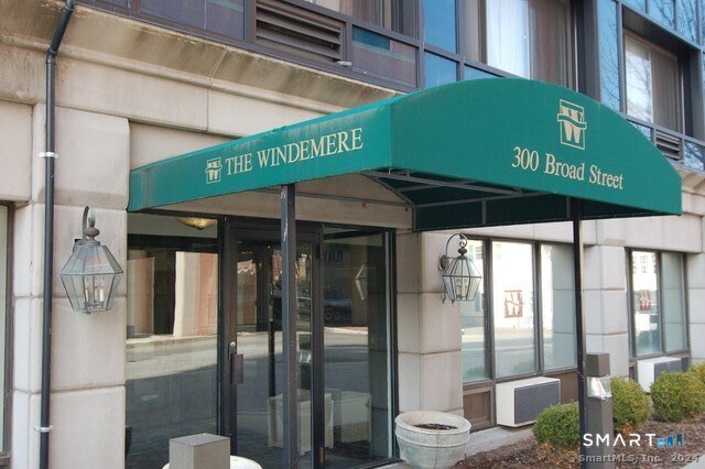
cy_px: 234
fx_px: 705
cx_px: 352
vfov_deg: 36.8
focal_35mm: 36
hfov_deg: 53.2
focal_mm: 24
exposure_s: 1/125
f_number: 5.6
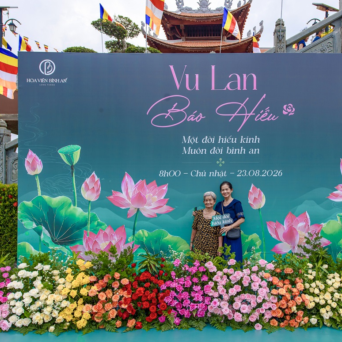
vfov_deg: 55.6
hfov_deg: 55.0
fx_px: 324
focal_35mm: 29
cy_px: 170
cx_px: 214
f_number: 5
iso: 100
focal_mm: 22
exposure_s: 1/250
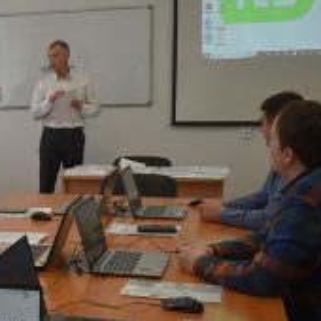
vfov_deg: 24.9
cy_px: 196
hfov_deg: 23.2
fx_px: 724
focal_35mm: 69
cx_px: -51
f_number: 3.5
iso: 400
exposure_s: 1/250
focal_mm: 18
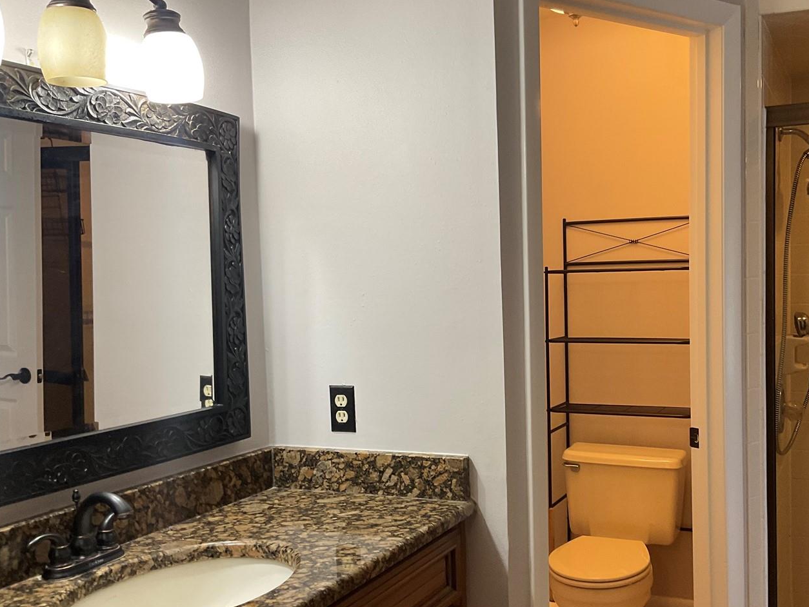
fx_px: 865
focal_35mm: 37
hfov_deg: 49.6
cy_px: 342
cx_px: 512
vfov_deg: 38.6
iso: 80
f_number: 1.8
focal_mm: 3
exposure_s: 1/60
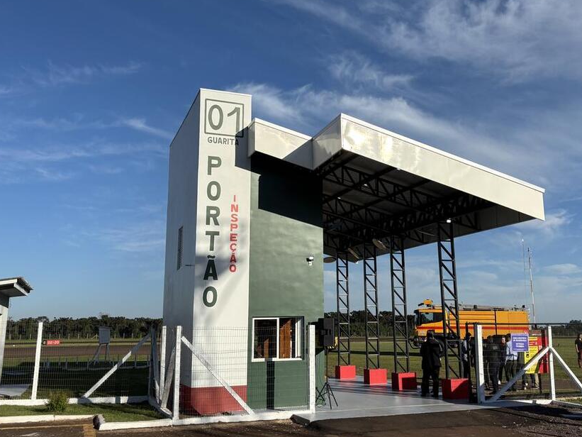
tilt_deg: +11.9
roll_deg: +1.0
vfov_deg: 37.6
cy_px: 185
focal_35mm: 38
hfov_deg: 48.9
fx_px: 639
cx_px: 325
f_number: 1.6
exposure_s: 1/4854
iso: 50
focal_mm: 5.96
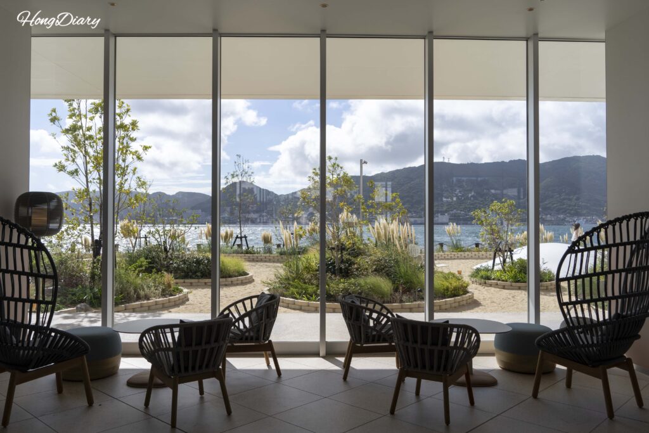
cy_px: 216
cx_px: 324
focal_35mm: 30
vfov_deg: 43.6
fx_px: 541
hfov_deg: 61.9
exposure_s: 1/500
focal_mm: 30
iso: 100
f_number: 7.1
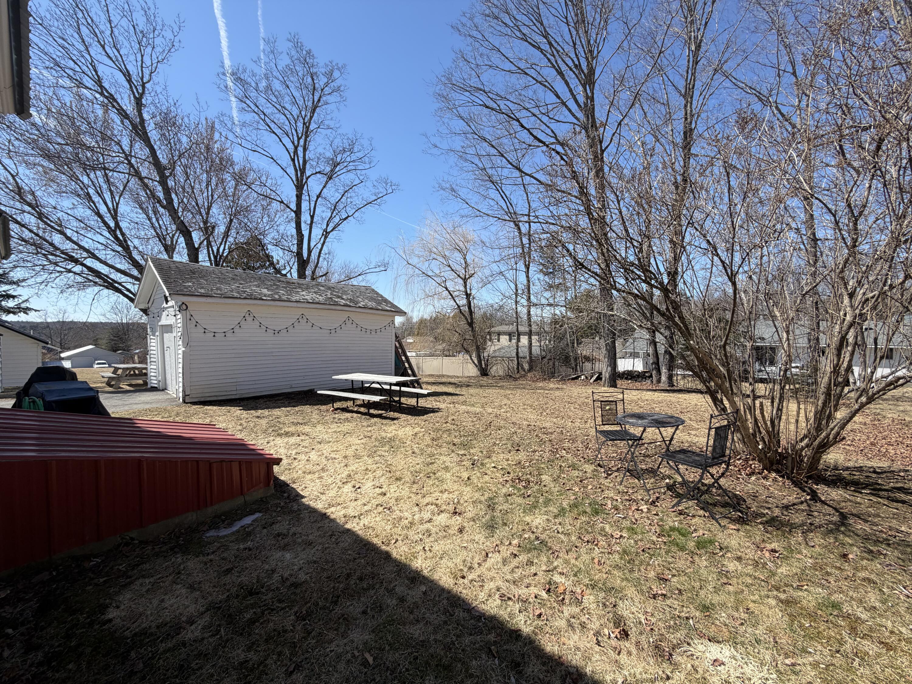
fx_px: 369
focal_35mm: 14
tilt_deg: -0.9
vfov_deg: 85.7
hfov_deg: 102.1
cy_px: 342
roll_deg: -0.2
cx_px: 456
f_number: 2.2
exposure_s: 1/770
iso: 32
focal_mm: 2.22
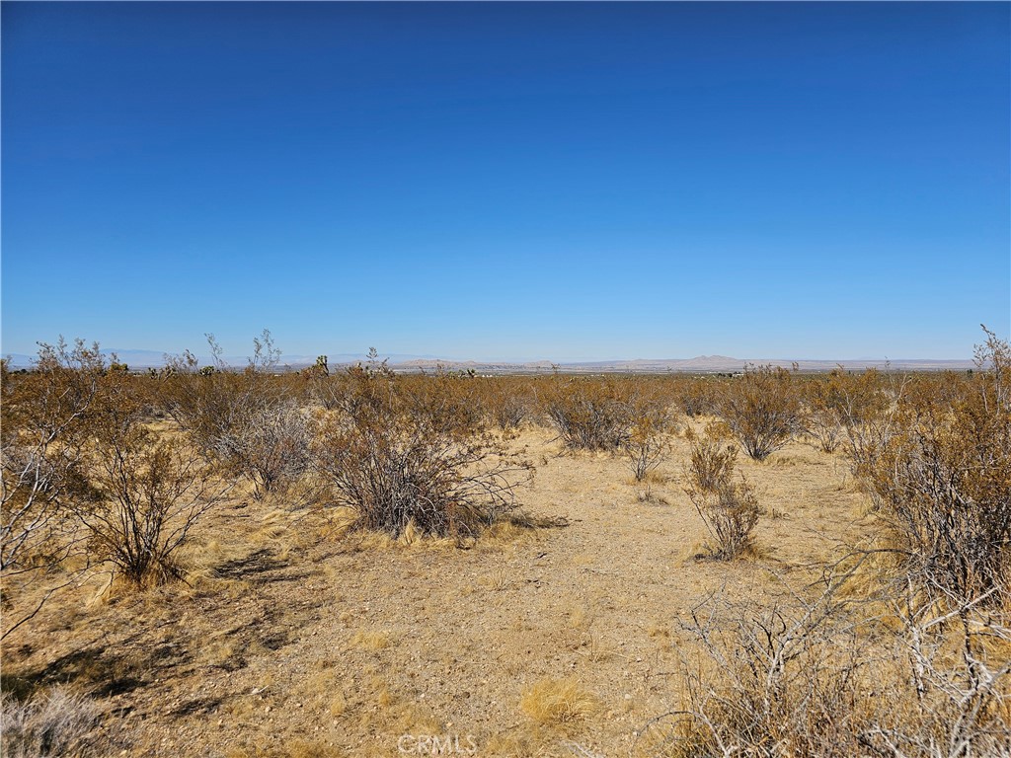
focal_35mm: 23
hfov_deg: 73.9
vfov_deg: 58.9
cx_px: 506
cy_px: 379
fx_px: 672
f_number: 1.7
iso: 12
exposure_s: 1/1761
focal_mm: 6.3
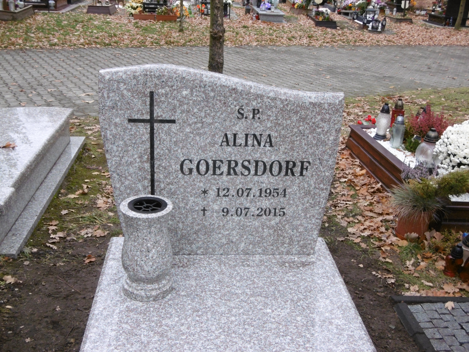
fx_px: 583
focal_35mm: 43
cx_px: 234
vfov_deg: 33.6
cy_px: 176
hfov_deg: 43.9
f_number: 3.8
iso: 250
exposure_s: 1/60
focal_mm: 7.7
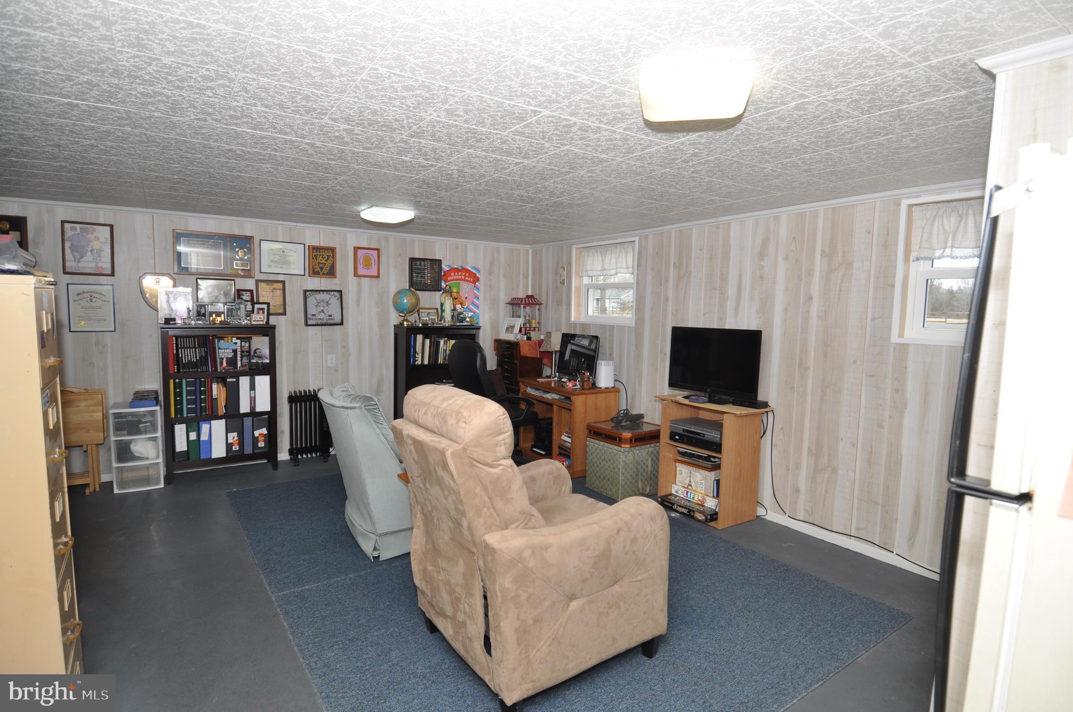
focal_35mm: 18
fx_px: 536
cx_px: 536
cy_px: 356
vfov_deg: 67.2
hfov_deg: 90.1
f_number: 4
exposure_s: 1/60
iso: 250
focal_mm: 12
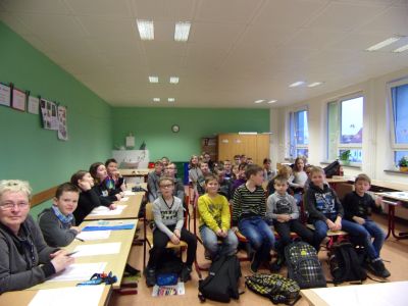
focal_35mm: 25
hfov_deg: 69.4
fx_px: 295
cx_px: 204
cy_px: 153
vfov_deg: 54.9
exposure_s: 1/34
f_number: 3.5
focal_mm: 4.5
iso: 192
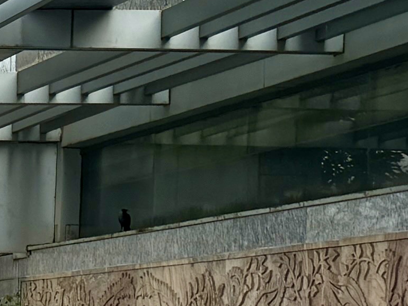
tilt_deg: -1.0
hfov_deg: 9.7
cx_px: -586
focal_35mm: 178
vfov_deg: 8.3
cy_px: 361
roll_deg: -0.9
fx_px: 2099
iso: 80
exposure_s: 1/3597
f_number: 1.78
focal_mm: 6.86
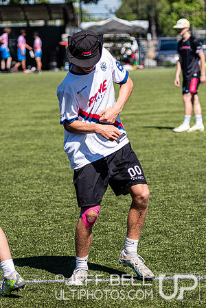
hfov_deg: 6.8
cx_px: 103
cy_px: 154
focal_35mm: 203
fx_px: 1738
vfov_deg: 10.2
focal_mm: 90
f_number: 3.2
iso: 100
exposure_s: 1/1250
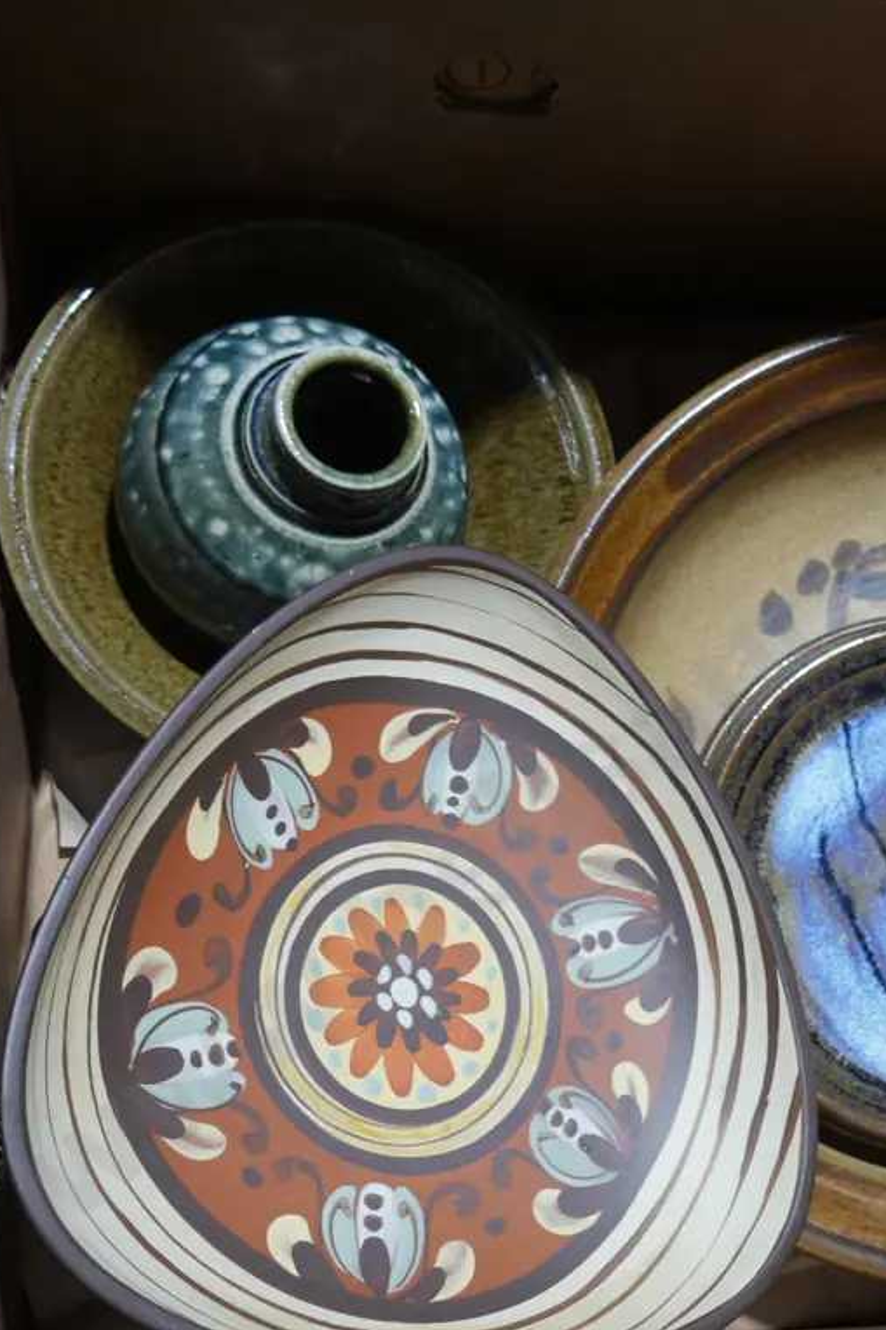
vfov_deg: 37.5
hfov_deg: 24.9
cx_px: 754
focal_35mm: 53
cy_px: 663
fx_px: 1957
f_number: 4.1
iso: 320
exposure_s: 1/60
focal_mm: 19
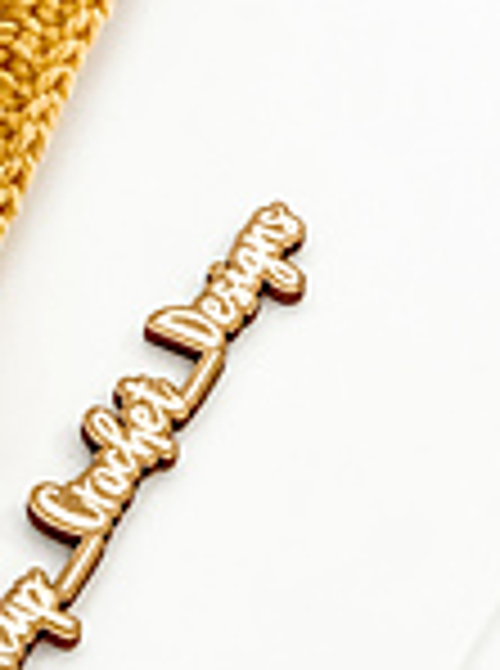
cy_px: 130
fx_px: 3385
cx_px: -291
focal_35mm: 175
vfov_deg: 11.3
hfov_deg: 8.2
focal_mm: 6
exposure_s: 1/35
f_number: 2
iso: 250
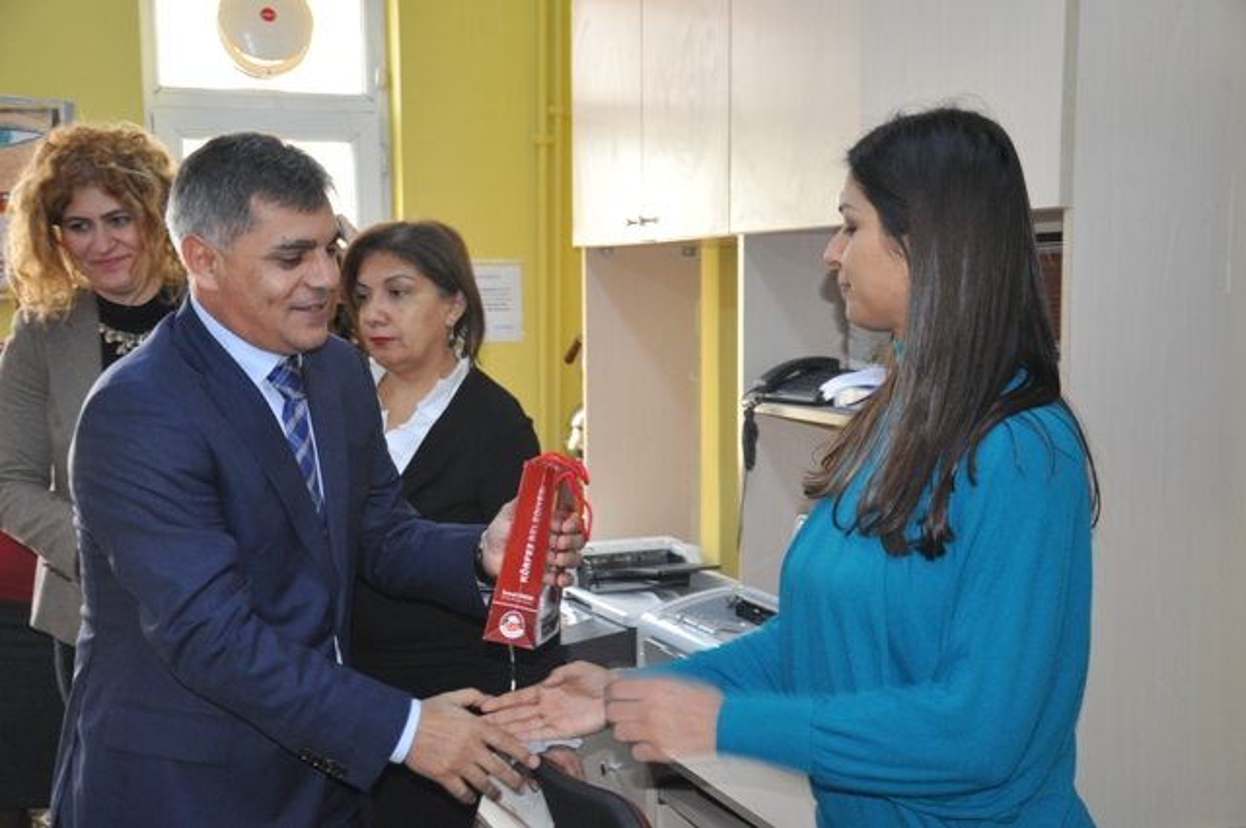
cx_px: 623
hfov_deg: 41.2
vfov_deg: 28.0
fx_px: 1659
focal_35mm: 48
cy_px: 414
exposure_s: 1/60
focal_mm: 32
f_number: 4.2
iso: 800
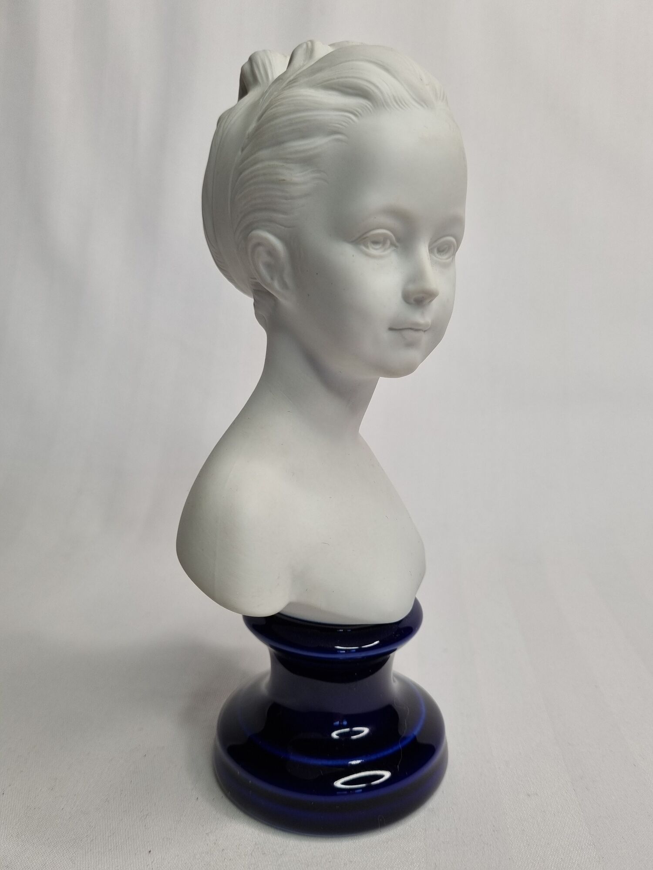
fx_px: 654
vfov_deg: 67.3
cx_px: 326
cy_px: 435
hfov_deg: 53.1
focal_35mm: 26
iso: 50
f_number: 1.8
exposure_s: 1/227
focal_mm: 5.4
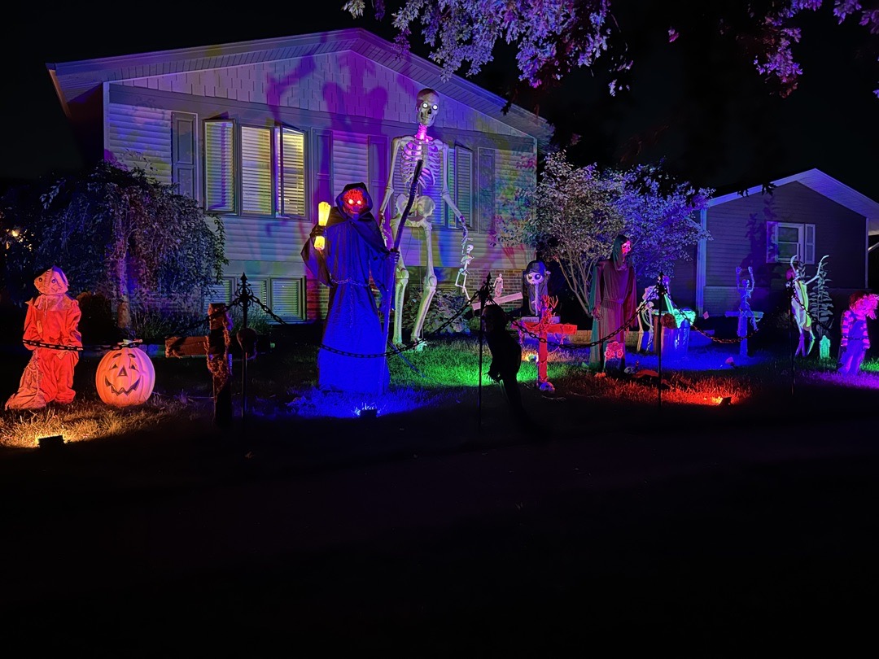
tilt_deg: -1.9
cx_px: 440
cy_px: 330
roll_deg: +0.0
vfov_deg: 53.1
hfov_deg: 67.3
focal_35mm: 26
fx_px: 660
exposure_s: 1/16
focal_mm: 5.7
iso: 1000
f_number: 1.5
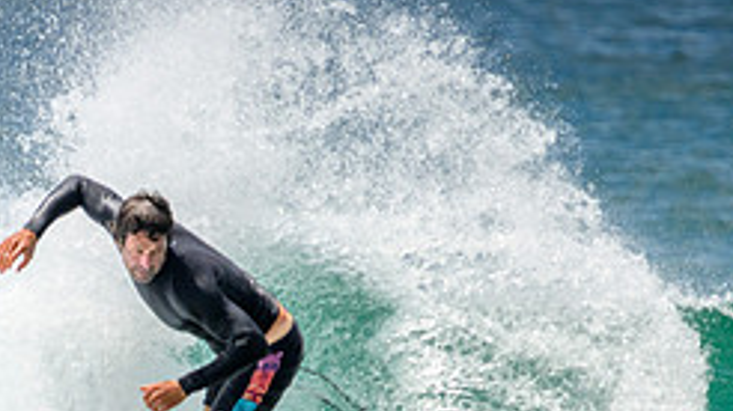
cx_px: 182
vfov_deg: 0.5
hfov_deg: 0.9
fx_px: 44694
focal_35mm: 2301
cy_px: 485
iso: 560
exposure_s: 1/2000
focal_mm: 800
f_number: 11
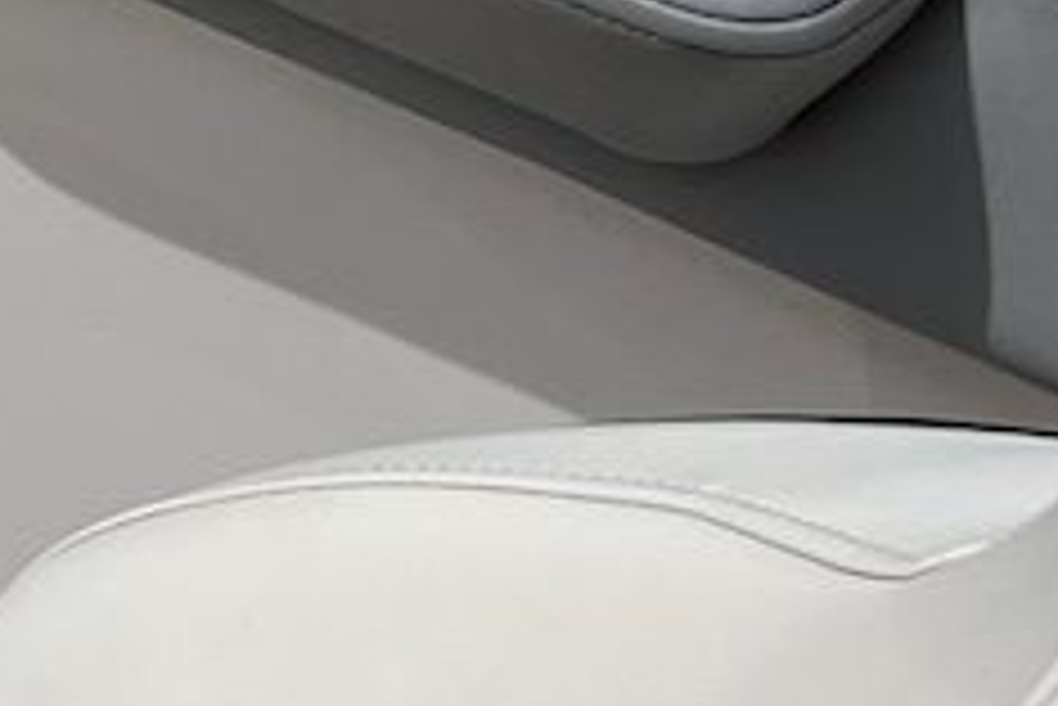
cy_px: -220
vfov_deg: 6.6
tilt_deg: -29.4
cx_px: -1882
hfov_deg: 8.6
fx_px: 6087
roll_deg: +4.4
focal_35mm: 207
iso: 50
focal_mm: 5.1
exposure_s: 1/11905
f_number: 1.6
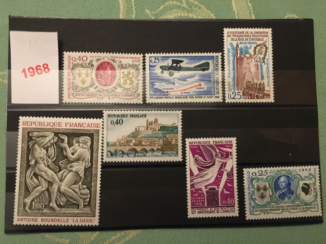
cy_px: 122
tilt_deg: -84.2
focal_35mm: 29
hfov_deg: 61.7
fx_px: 273
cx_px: 163
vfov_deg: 48.2
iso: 320
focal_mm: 4.15
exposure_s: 1/17
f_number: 2.2
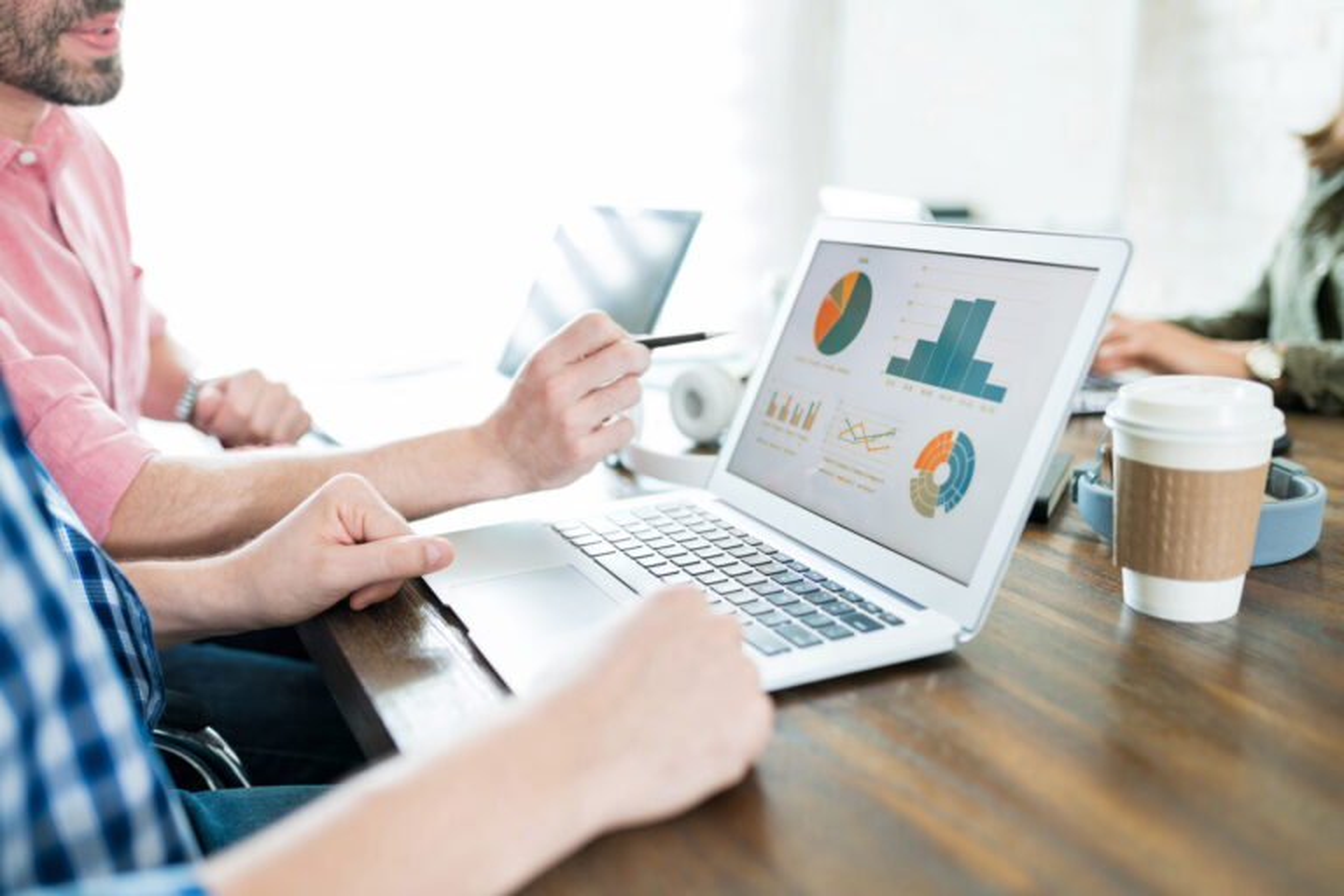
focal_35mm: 35
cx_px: 672
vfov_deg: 37.9
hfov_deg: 54.4
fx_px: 1307
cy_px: 448
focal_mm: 35
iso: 800
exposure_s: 1/100
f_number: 1.8
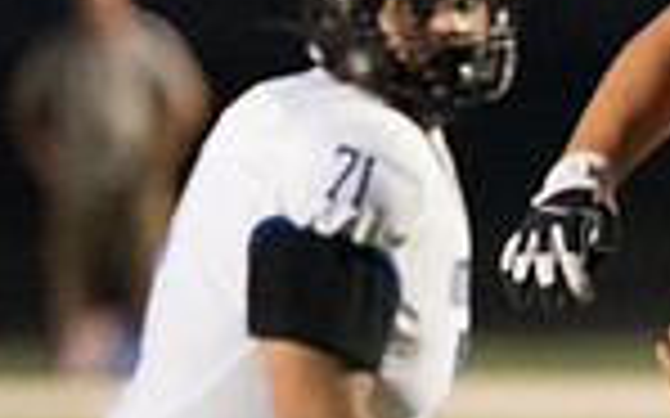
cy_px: 297
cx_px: 983
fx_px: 23619
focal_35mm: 1294
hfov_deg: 1.6
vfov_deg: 1.0
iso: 10000
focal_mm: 200
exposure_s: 1/1000
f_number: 2.8
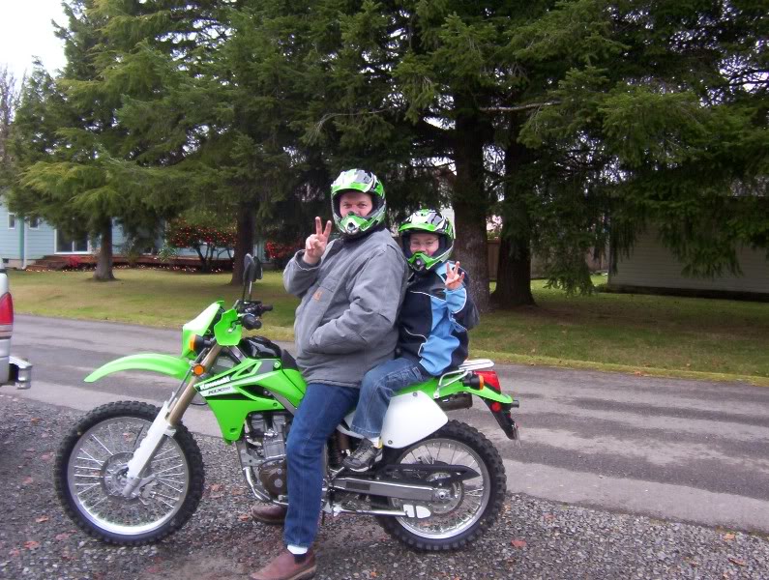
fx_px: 802
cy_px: 290
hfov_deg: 51.3
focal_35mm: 36
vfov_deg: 39.8
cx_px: 384
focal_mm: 5.54
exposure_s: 1/42.5
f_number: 2.76
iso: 100
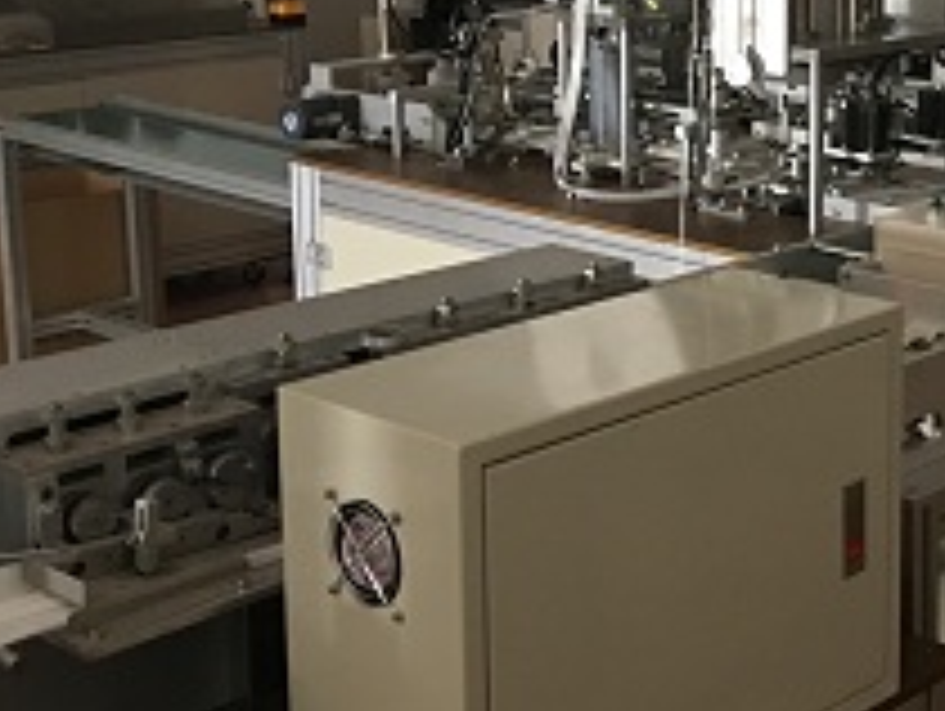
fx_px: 1886
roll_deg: -0.5
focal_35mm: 69
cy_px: 160
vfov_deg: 21.1
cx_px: 936
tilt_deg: -10.4
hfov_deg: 26.7
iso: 125
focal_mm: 4.15
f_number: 2.2
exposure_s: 1/8
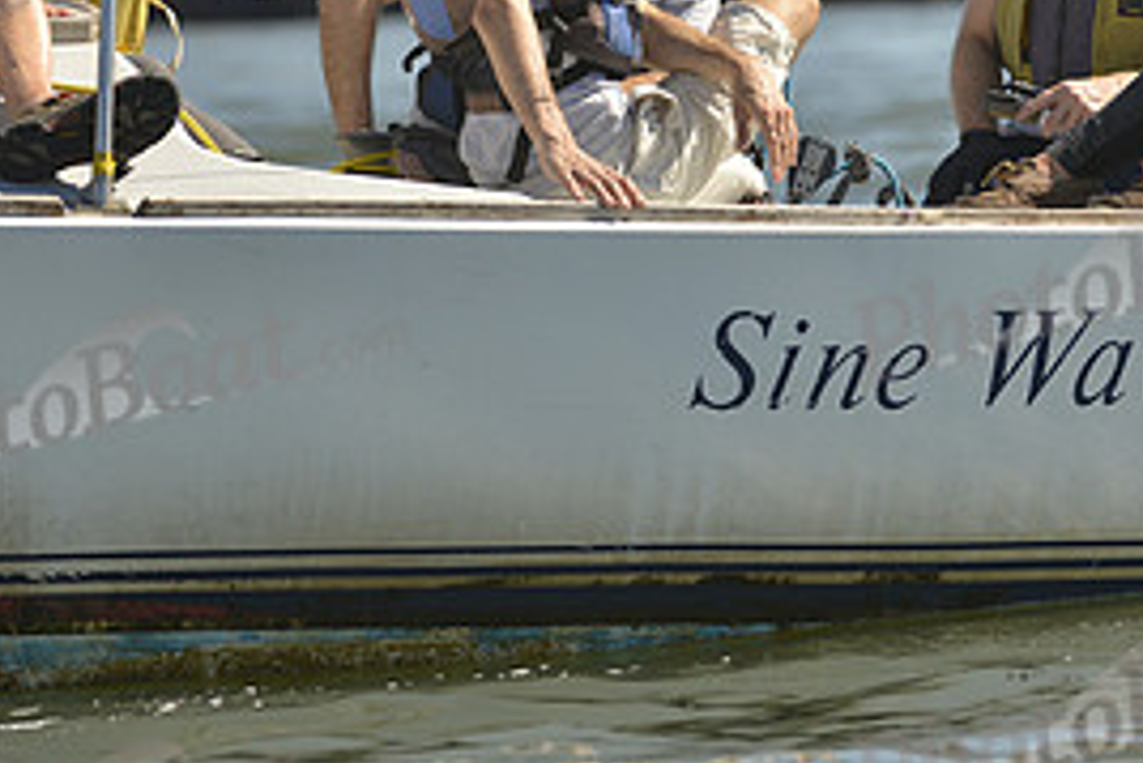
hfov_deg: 4.8
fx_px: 13755
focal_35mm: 433
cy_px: 113
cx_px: 635
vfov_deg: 3.2
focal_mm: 200
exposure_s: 1/1250
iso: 200
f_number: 4.5
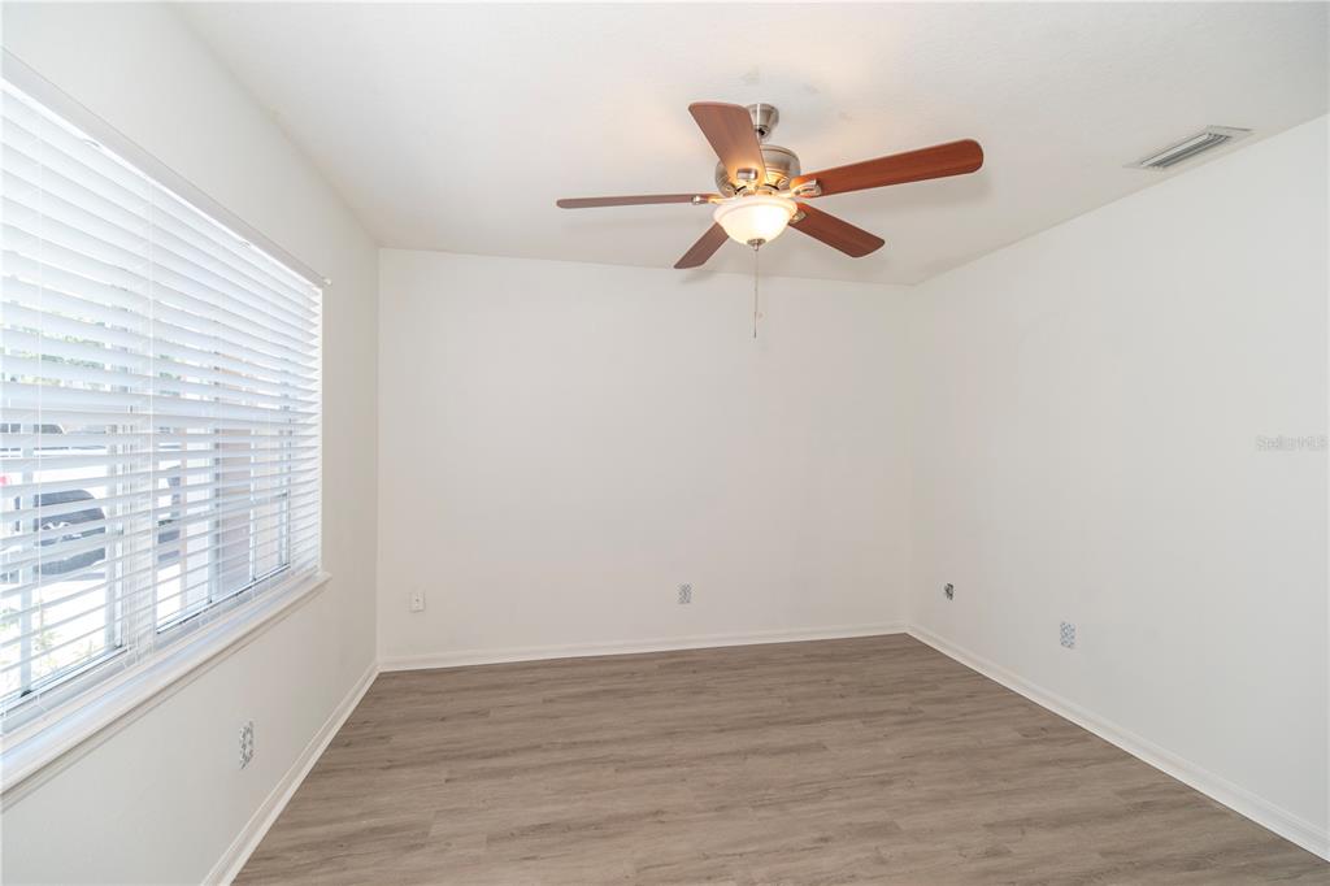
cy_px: 443
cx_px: 665
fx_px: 554
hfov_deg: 100.4
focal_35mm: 15
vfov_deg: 77.3
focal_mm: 15
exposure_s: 1/40
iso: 200
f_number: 8
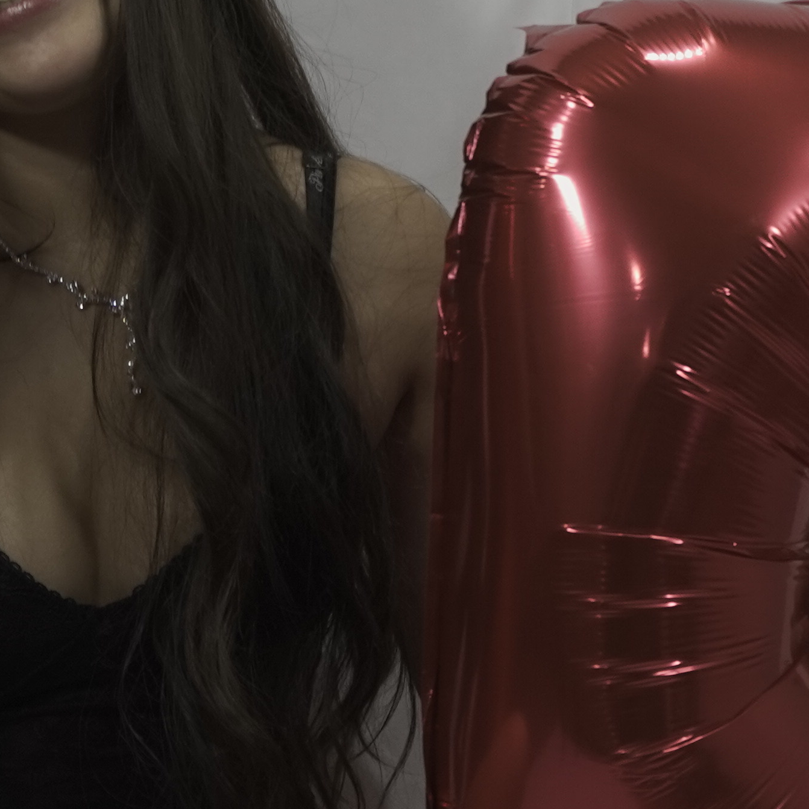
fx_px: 2562
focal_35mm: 97
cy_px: 747
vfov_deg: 17.6
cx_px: 89
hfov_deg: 17.7
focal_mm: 17
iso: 500
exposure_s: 1/30
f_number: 3.5
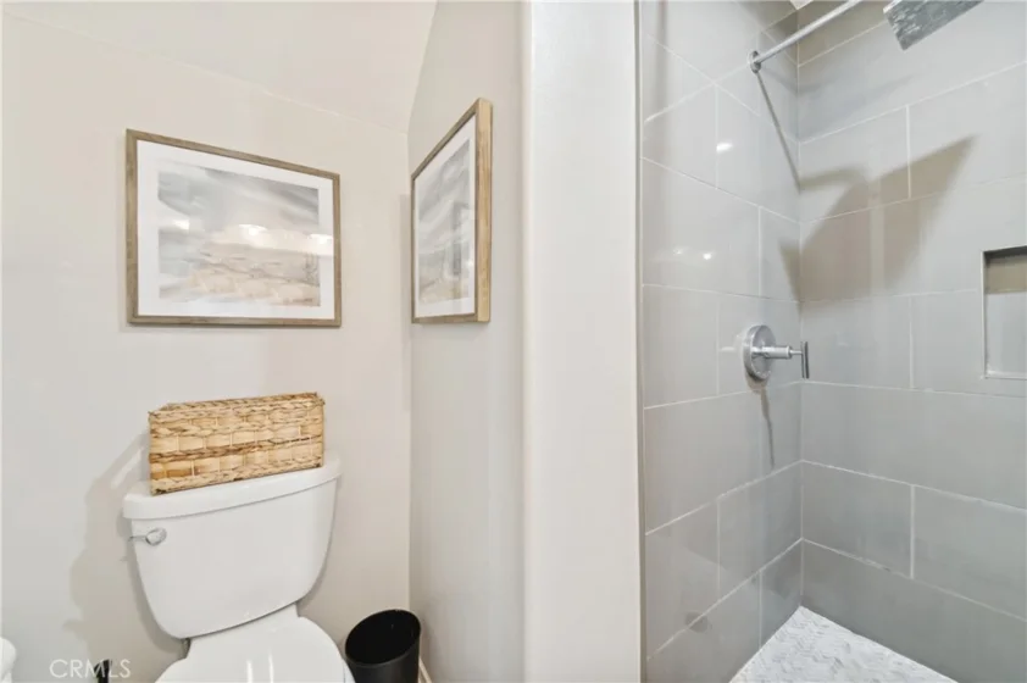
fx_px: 342
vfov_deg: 89.9
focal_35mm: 12
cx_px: 514
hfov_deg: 112.7
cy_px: 342
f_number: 8
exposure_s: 1/2
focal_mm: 12
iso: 250
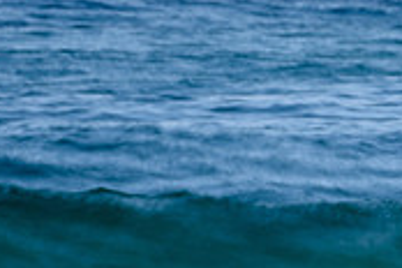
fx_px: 22789
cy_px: 402
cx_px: 514
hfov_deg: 1.0
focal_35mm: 2041
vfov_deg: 0.7
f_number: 13
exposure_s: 1/13
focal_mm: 500
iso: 31
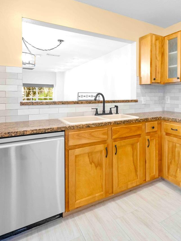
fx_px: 174
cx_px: 153
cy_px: 95
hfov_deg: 50.4
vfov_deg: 68.6
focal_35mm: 25
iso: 400
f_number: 8
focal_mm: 14
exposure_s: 1/2
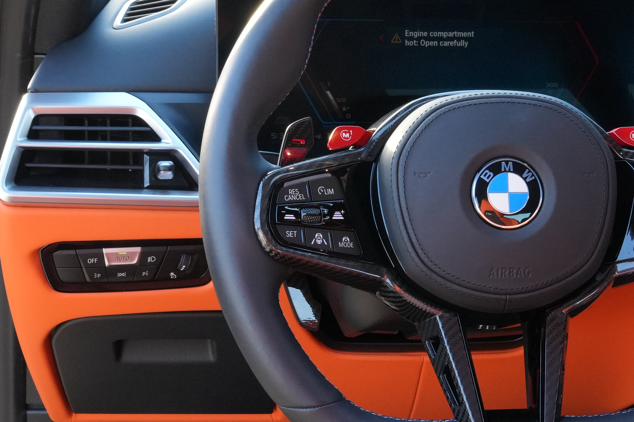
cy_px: 236
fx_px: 1387
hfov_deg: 25.7
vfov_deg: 17.3
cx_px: 370
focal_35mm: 79
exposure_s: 1/30
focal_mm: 24.9
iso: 1600
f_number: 10
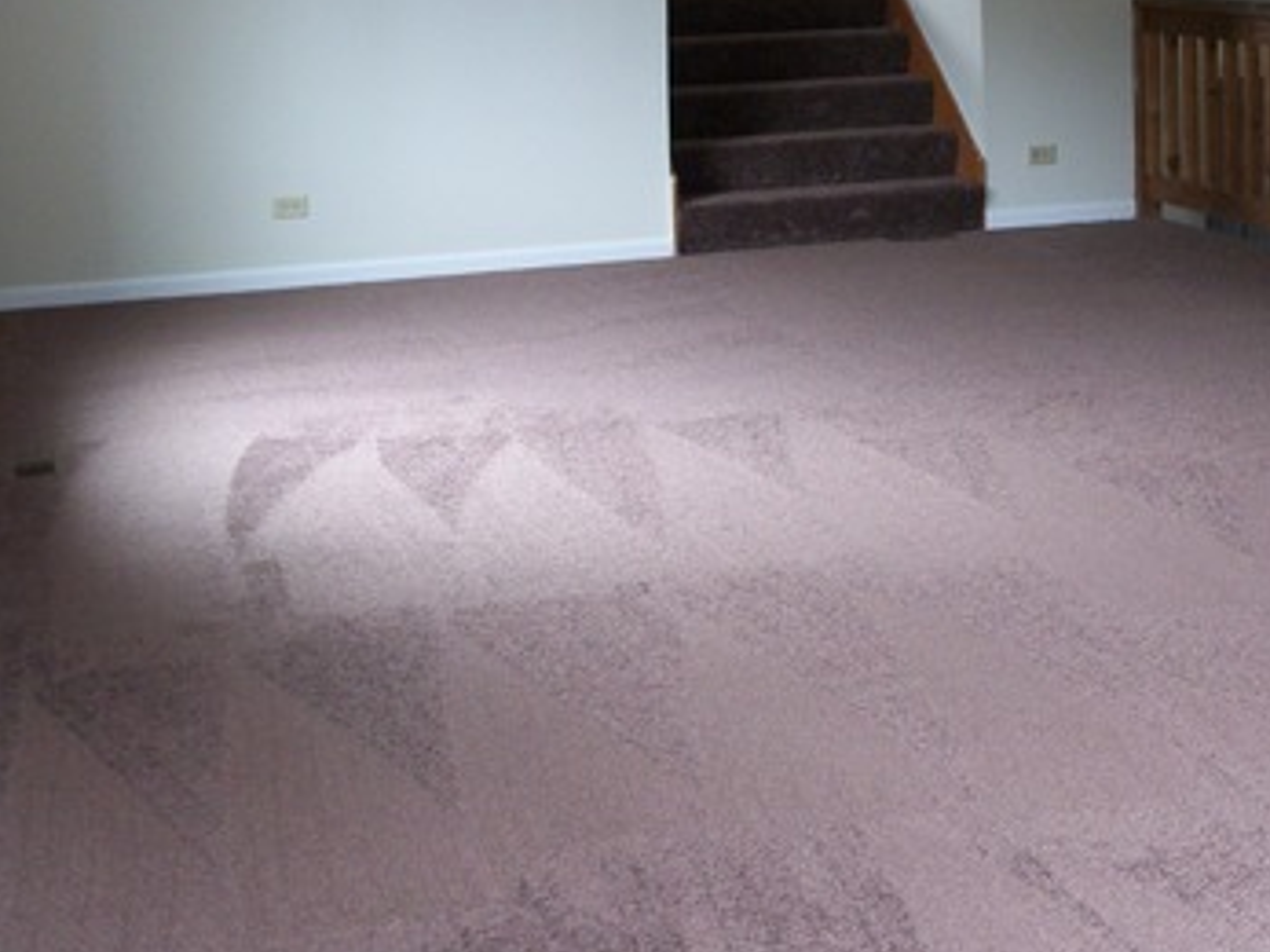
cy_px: 282
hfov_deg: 32.4
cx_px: 875
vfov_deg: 24.6
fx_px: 2164
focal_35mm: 59
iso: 160
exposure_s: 1/30
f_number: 2.9
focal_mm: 5.7
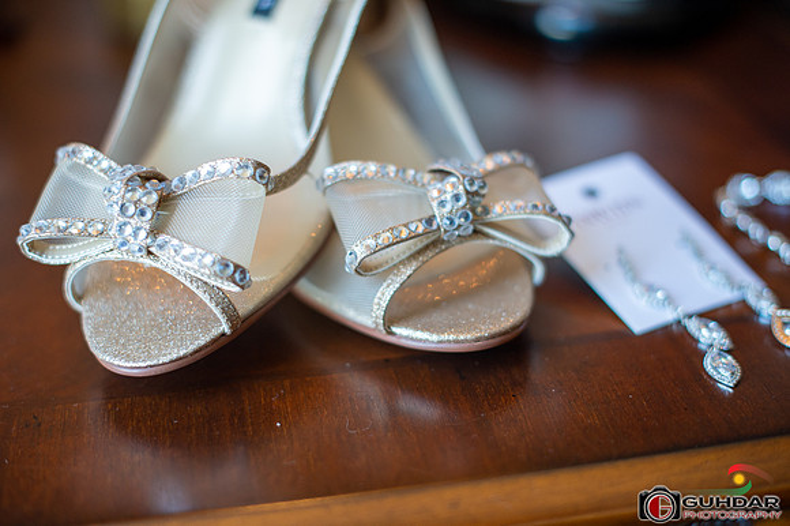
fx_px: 1097
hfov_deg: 39.6
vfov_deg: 27.0
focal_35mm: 50
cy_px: 263
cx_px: 395
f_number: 2
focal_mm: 50
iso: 800
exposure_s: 1/250
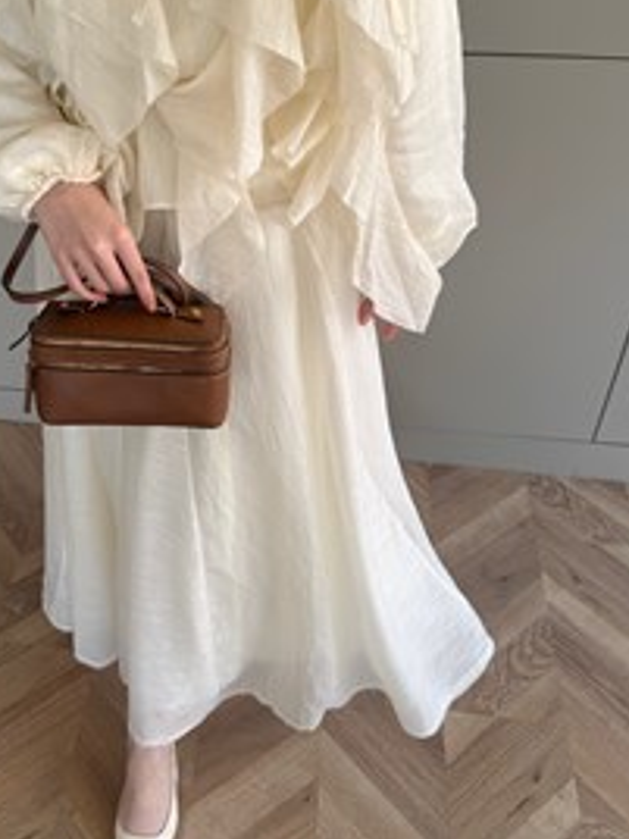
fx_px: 896
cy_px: 271
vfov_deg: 49.2
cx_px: 191
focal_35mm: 37
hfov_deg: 38.1
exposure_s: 1/156
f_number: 1.78
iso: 64
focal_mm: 6.76
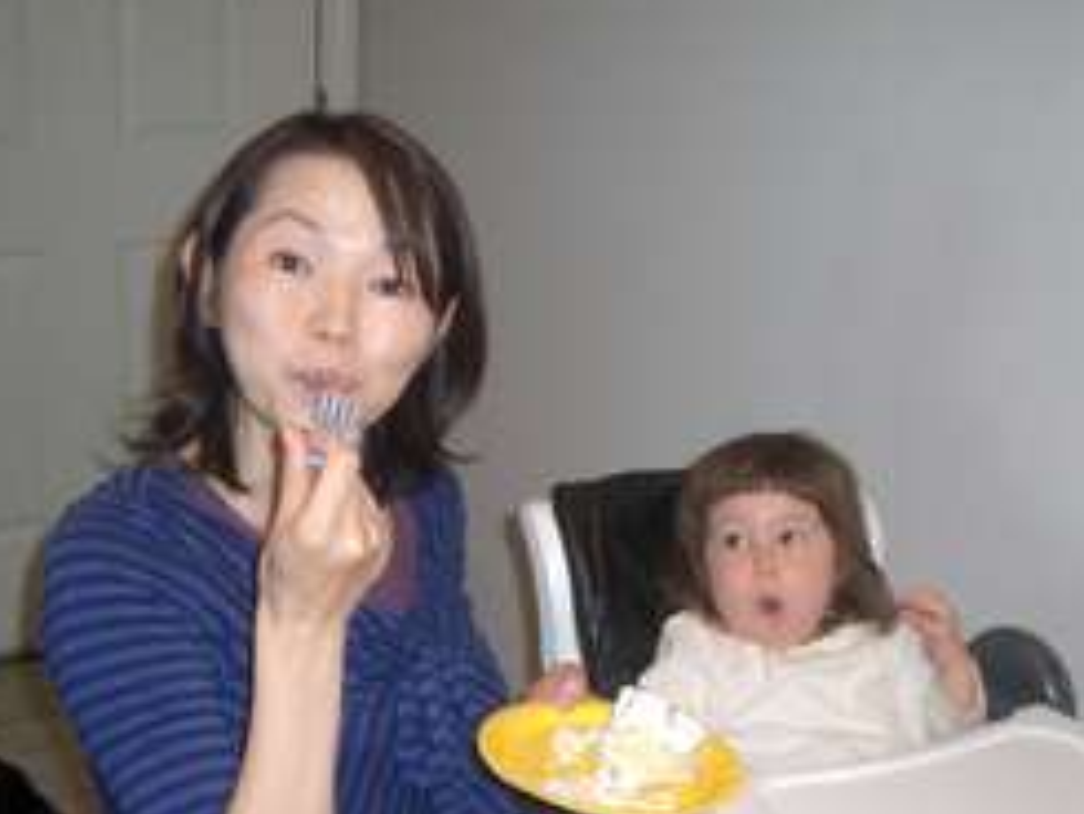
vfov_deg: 28.9
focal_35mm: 50
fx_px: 1567
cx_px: 535
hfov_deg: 38.2
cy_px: 555
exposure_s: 1/40
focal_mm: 5.8
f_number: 2.6
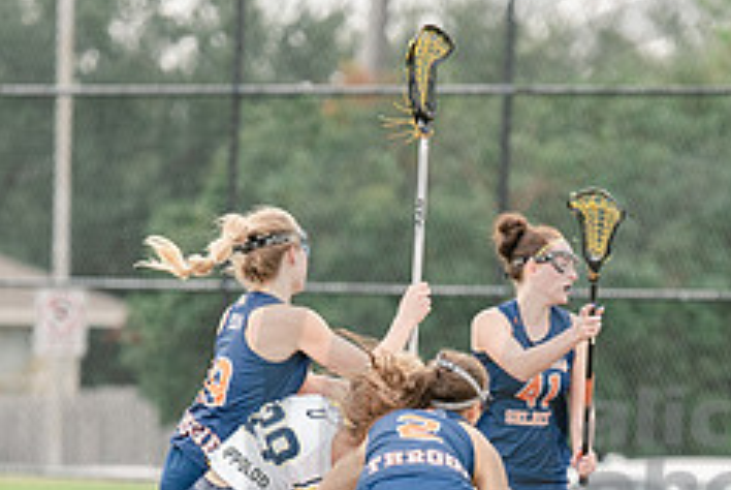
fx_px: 13296
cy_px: 516
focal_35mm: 654
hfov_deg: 3.1
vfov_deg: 2.1
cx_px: 499
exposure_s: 1/1250
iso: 450
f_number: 2.8
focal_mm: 200
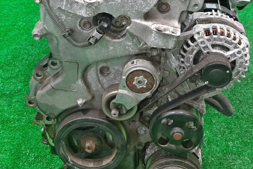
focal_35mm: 60
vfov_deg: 22.1
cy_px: 18
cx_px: 129
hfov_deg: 33.4
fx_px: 422
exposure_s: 1/50
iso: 187
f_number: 1.7
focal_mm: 3.93
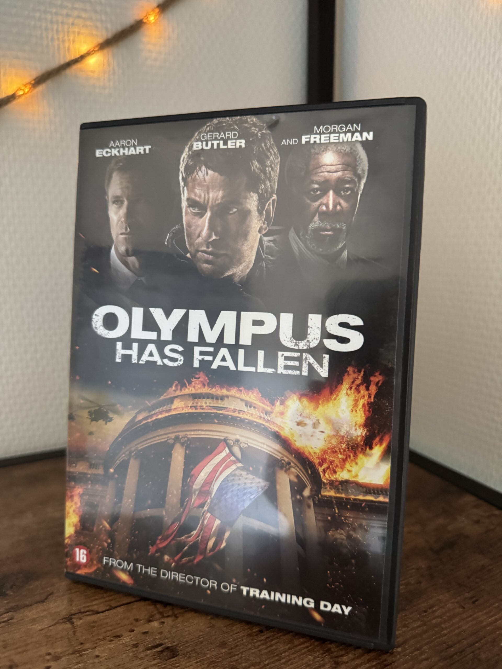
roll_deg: -0.8
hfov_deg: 56.8
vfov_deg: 71.6
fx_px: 464
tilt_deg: -9.7
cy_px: 334
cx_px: 251
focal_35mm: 24
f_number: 1.78
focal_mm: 6.76
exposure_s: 1/48
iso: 800
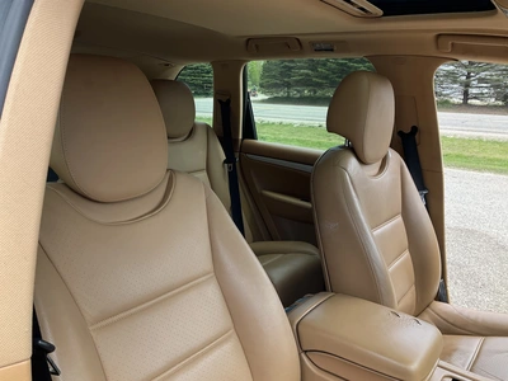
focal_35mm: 29
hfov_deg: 61.7
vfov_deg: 48.2
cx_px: 254
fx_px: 426
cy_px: 190
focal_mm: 3
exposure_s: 1/269
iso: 25
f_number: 1.8
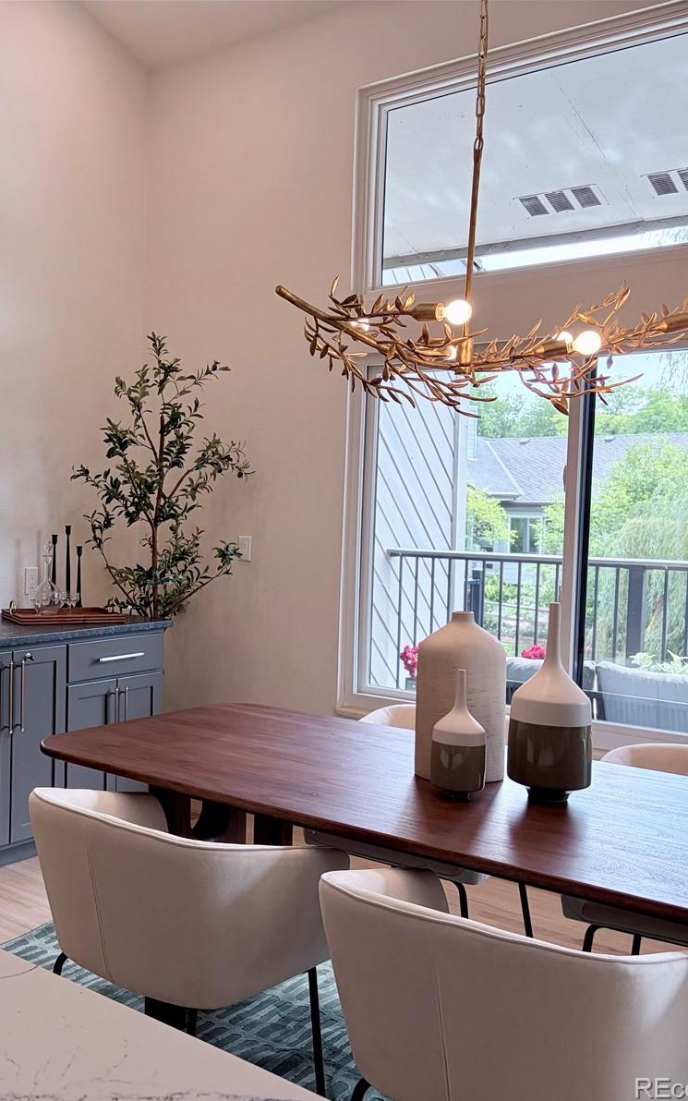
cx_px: 45
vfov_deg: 52.7
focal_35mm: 37
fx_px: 1110
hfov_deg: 32.4
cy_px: 553
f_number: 1.6
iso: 125
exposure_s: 1/225
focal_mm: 5.96
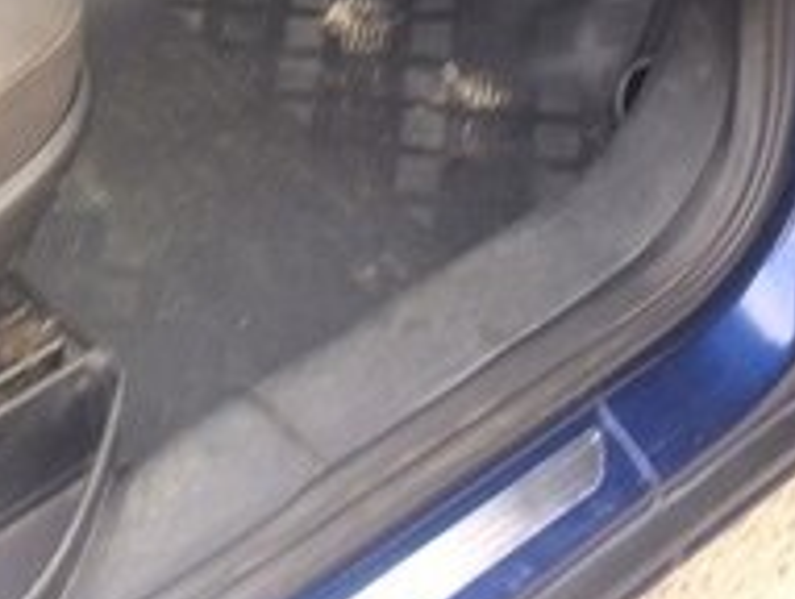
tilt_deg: -34.2
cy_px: -277
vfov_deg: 14.0
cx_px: 187
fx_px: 2301
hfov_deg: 19.4
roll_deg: +3.0
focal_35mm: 100
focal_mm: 4.15
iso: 40
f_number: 2.2
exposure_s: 1/50
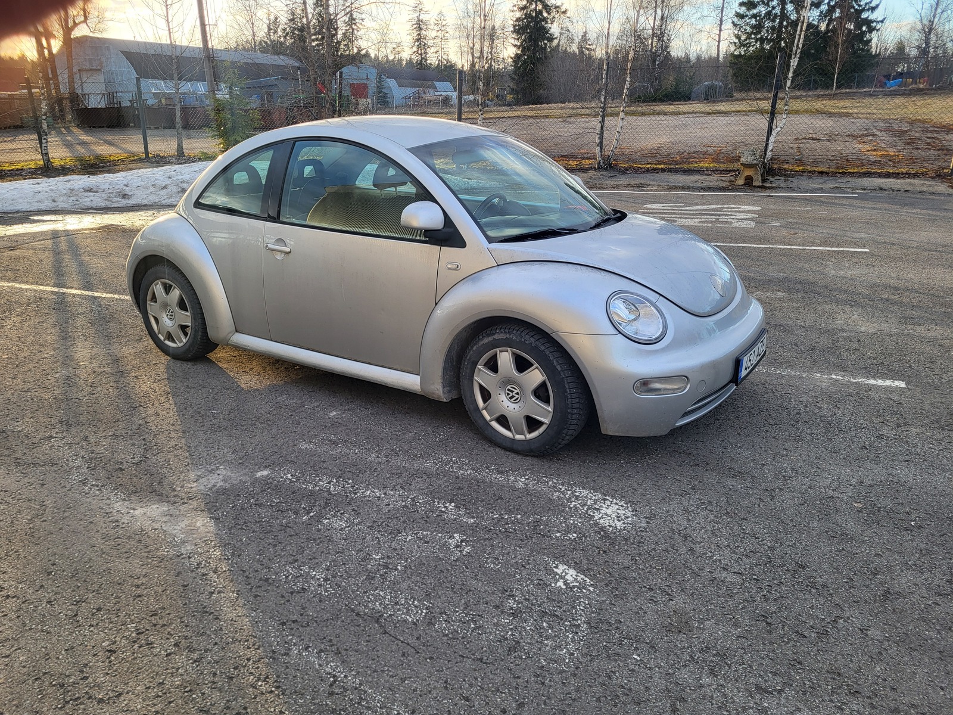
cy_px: 358
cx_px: 476
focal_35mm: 26
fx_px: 716
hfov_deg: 67.3
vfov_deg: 53.1
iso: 40
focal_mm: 5.4
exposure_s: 1/176
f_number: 1.8
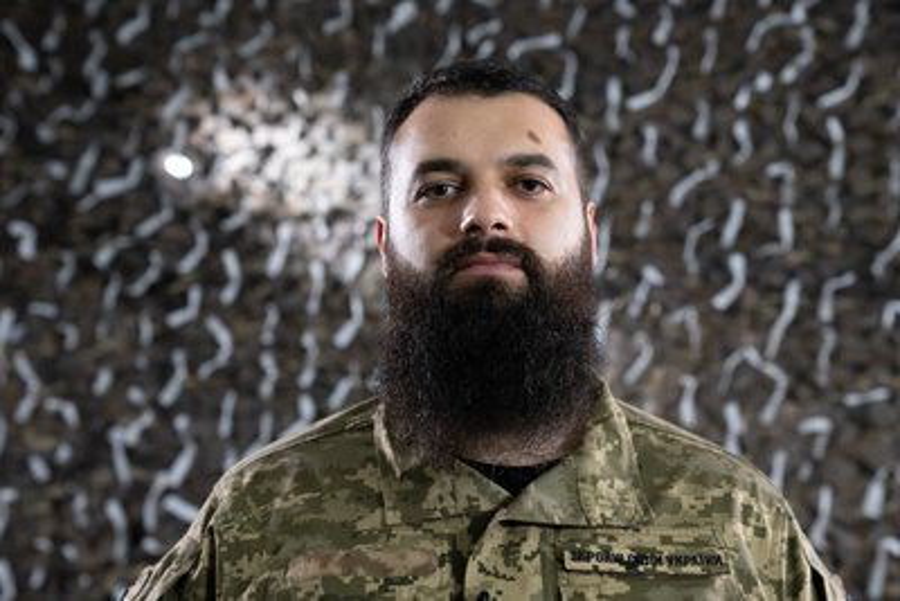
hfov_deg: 30.1
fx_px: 1675
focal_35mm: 67
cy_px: 305
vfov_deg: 20.3
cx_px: 475
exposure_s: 1/50
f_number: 4
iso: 2000
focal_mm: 61
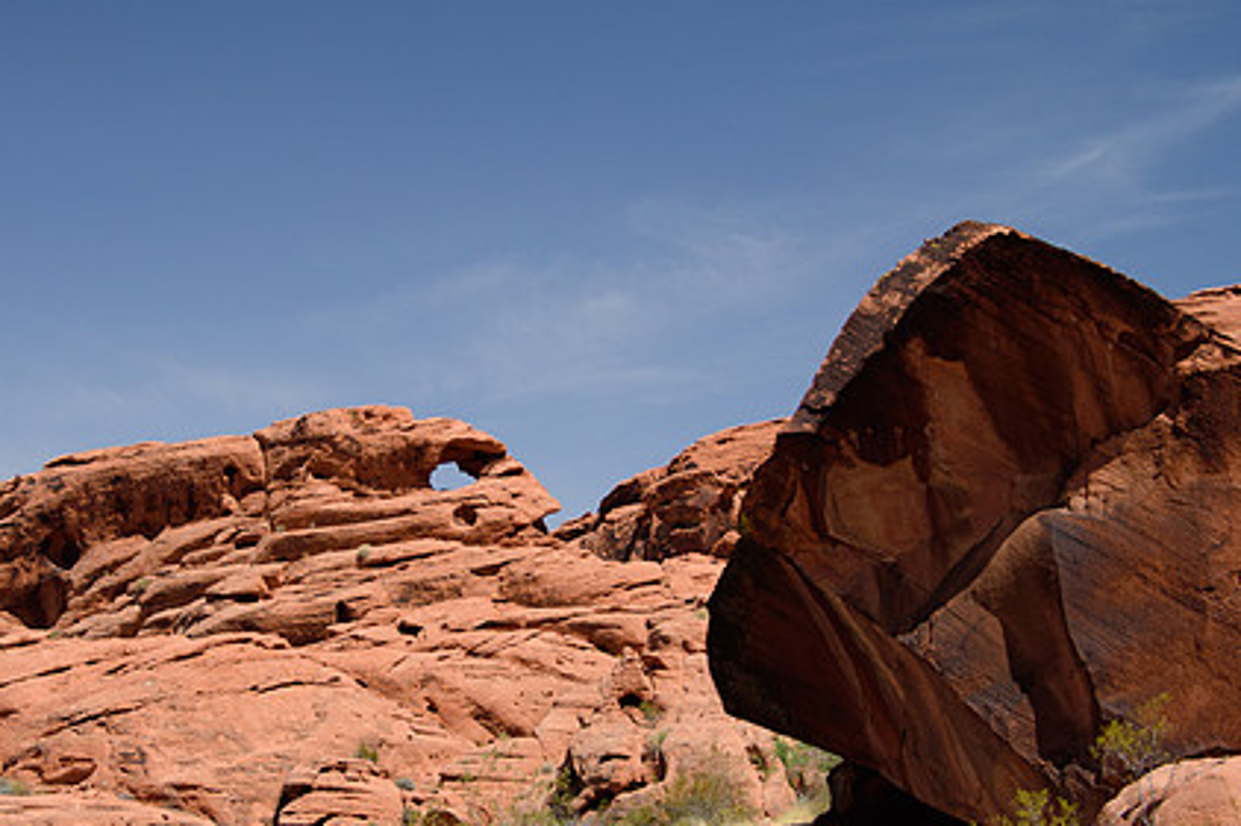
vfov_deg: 20.6
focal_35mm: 66
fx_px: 2274
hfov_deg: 30.4
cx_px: 485
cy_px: 454
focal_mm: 32
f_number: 8
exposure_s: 1/160
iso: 200
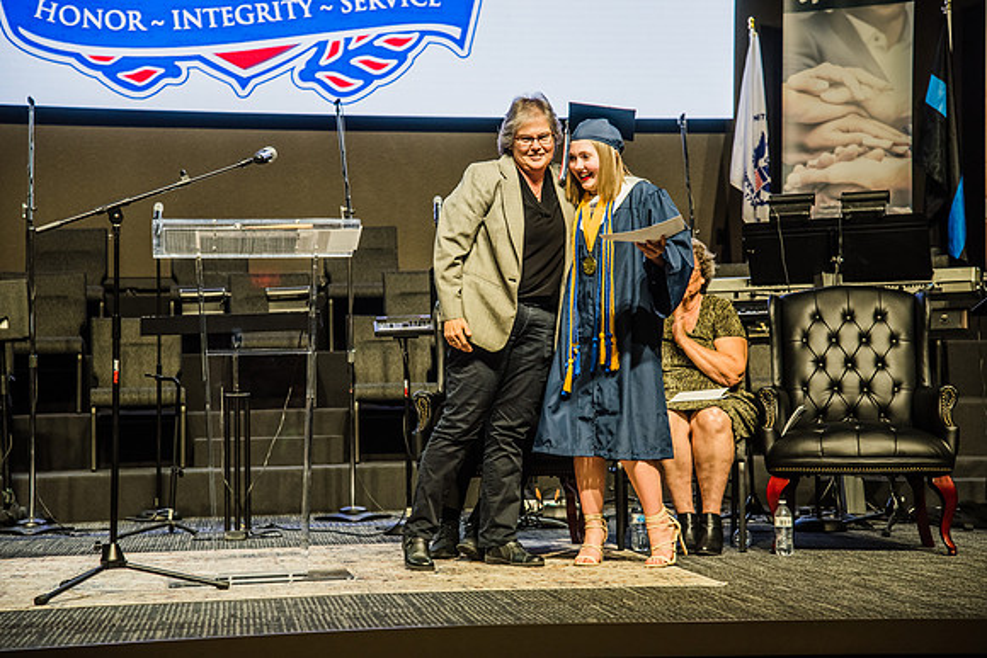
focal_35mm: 80
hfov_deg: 25.4
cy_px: 329
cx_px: 494
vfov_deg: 17.1
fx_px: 2194
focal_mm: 80
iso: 800
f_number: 4.5
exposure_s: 1/100
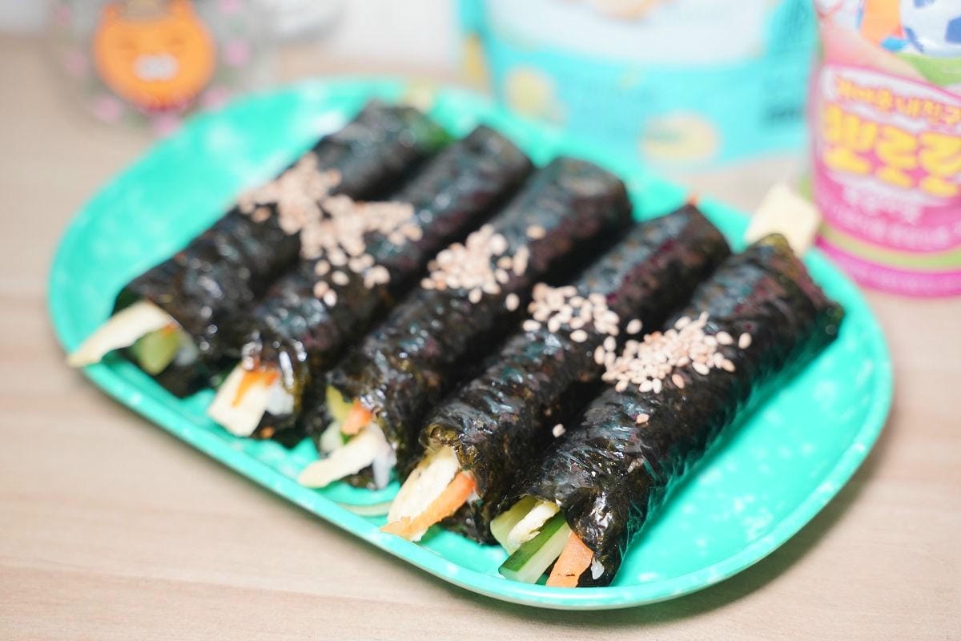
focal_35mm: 75
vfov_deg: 18.2
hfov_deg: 27.0
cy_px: 320
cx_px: 480
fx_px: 2002
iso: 800
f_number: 4
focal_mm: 75
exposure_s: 1/80
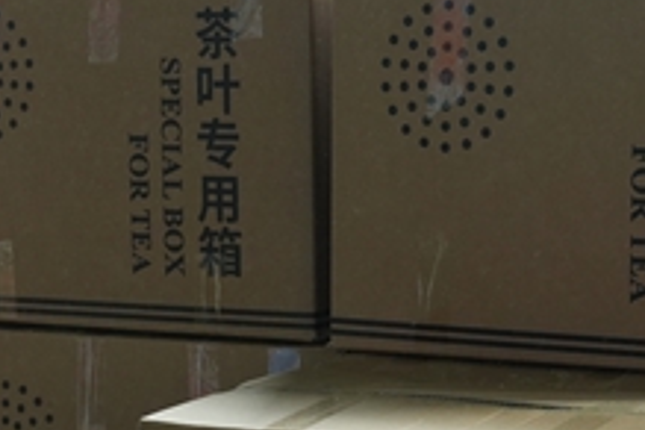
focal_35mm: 159
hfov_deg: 12.9
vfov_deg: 8.5
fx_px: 2845
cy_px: 567
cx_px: 203
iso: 800
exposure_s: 1/40
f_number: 4.5
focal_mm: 29
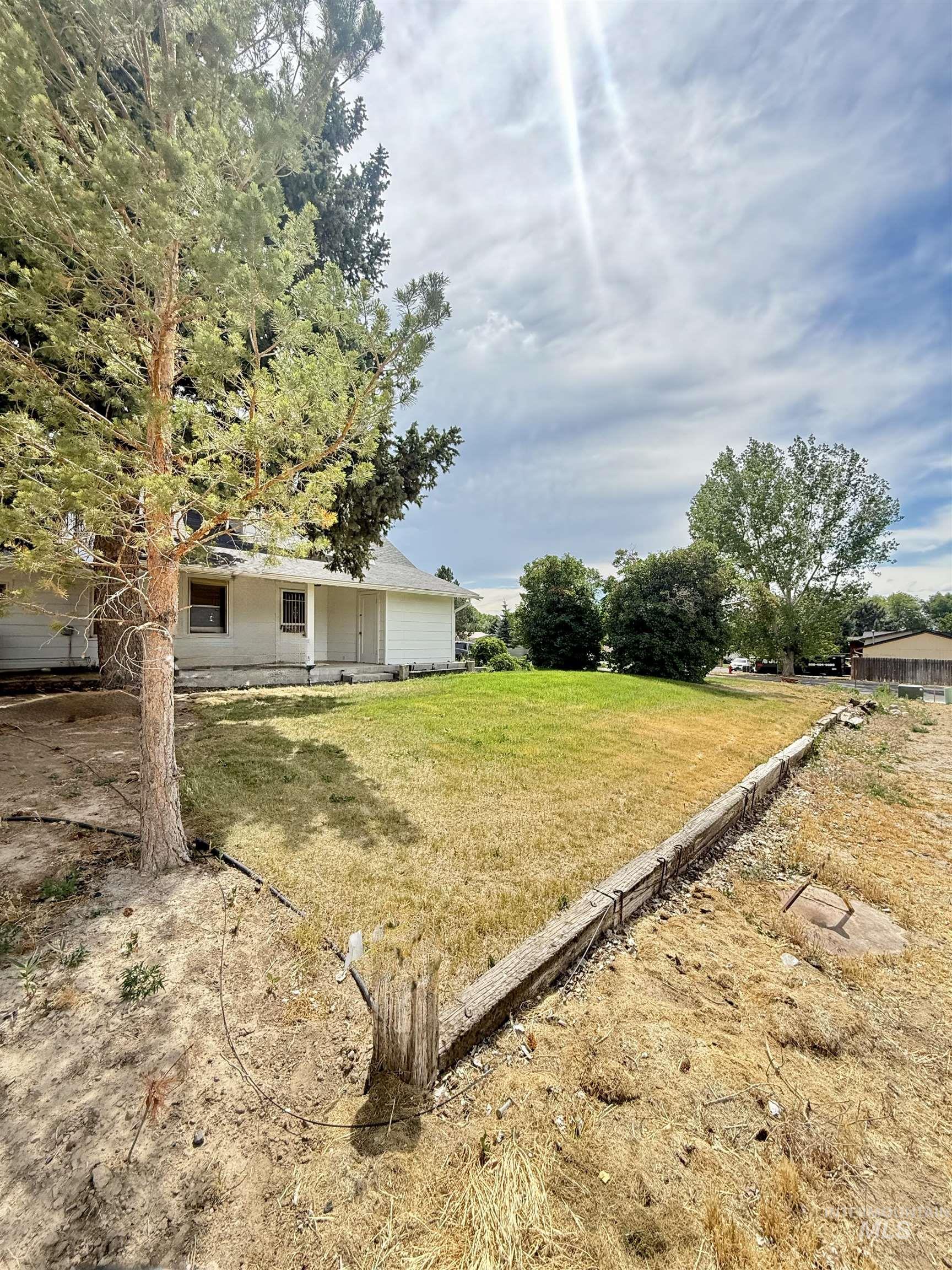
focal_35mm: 14
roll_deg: -1.2
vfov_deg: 102.1
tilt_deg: +0.7
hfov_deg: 85.7
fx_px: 513
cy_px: 635
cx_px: 476
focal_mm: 2.22
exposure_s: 1/658
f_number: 2.2
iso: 64
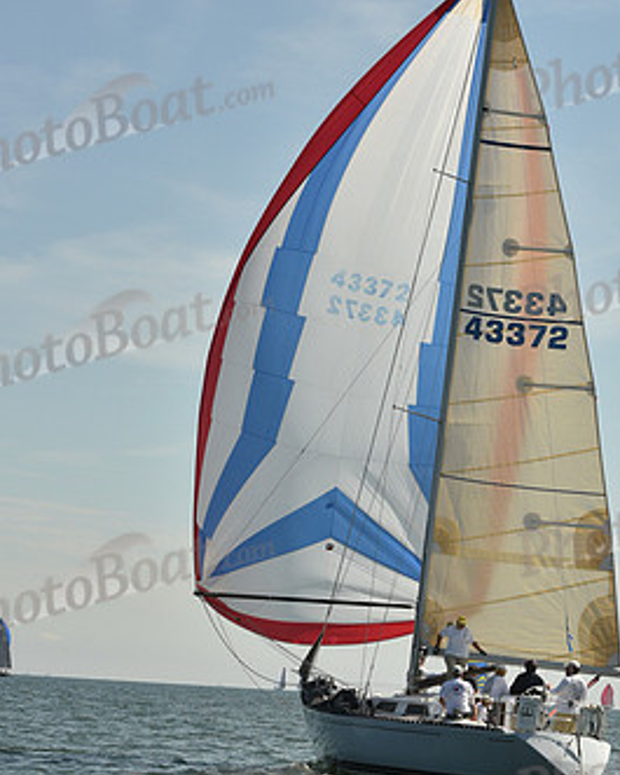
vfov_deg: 16.7
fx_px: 2637
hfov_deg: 13.4
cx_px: 397
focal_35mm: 115
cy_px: 428
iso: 320
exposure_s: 1/1000
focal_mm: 70
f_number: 11
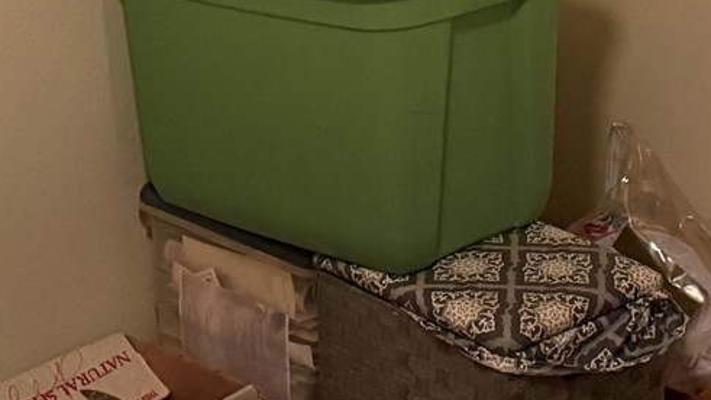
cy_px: -338
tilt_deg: -9.2
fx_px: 2055
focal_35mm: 109
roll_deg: +0.7
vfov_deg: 10.4
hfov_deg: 19.5
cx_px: 547
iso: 800
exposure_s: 1/40
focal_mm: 6.76
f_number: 1.78
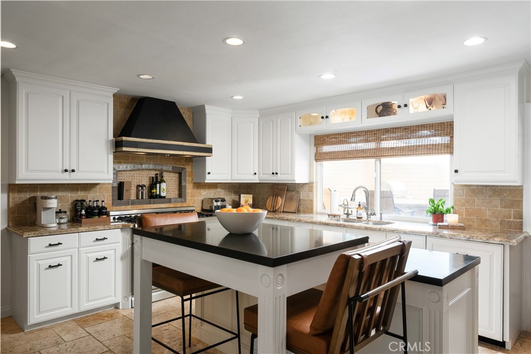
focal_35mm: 24
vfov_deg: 53.1
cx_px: 266
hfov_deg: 73.7
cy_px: 177
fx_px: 354
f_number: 11
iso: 320
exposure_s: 1/2
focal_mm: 24
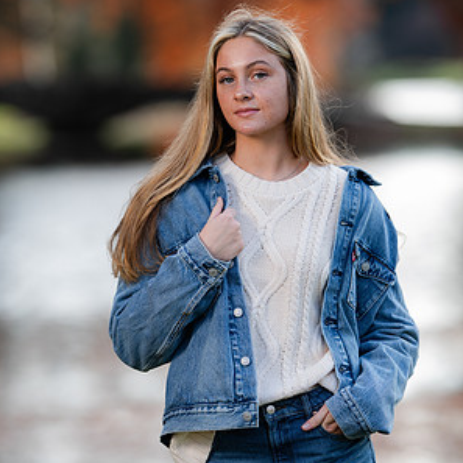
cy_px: 223
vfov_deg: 10.0
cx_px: 231
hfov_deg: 10.0
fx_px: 2633
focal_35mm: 174
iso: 200
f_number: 2
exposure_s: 1/640
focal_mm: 135
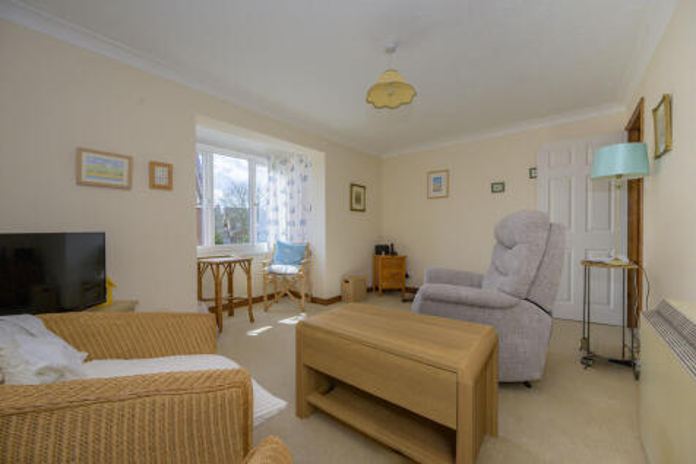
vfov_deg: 81.2
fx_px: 271
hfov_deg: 104.3
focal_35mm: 14
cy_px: 232
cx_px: 348
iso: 320
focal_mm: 14
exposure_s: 1/800
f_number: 7.1
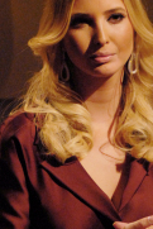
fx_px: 2974
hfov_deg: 2.9
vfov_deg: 4.4
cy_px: 208
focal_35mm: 467
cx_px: 106
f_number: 2.8
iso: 800
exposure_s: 1/125
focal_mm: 105
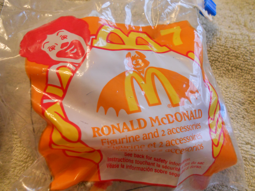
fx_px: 236
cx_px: 128
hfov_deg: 56.8
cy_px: 96
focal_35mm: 32
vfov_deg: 44.2
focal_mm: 5.8
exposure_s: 1/30
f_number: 3.5
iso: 250
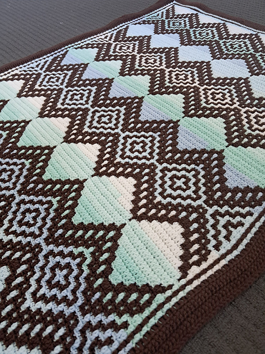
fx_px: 276
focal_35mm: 27
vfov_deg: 65.4
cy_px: 177
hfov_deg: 51.3
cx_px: 132
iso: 500
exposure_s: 1/50
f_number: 1.8
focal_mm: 4
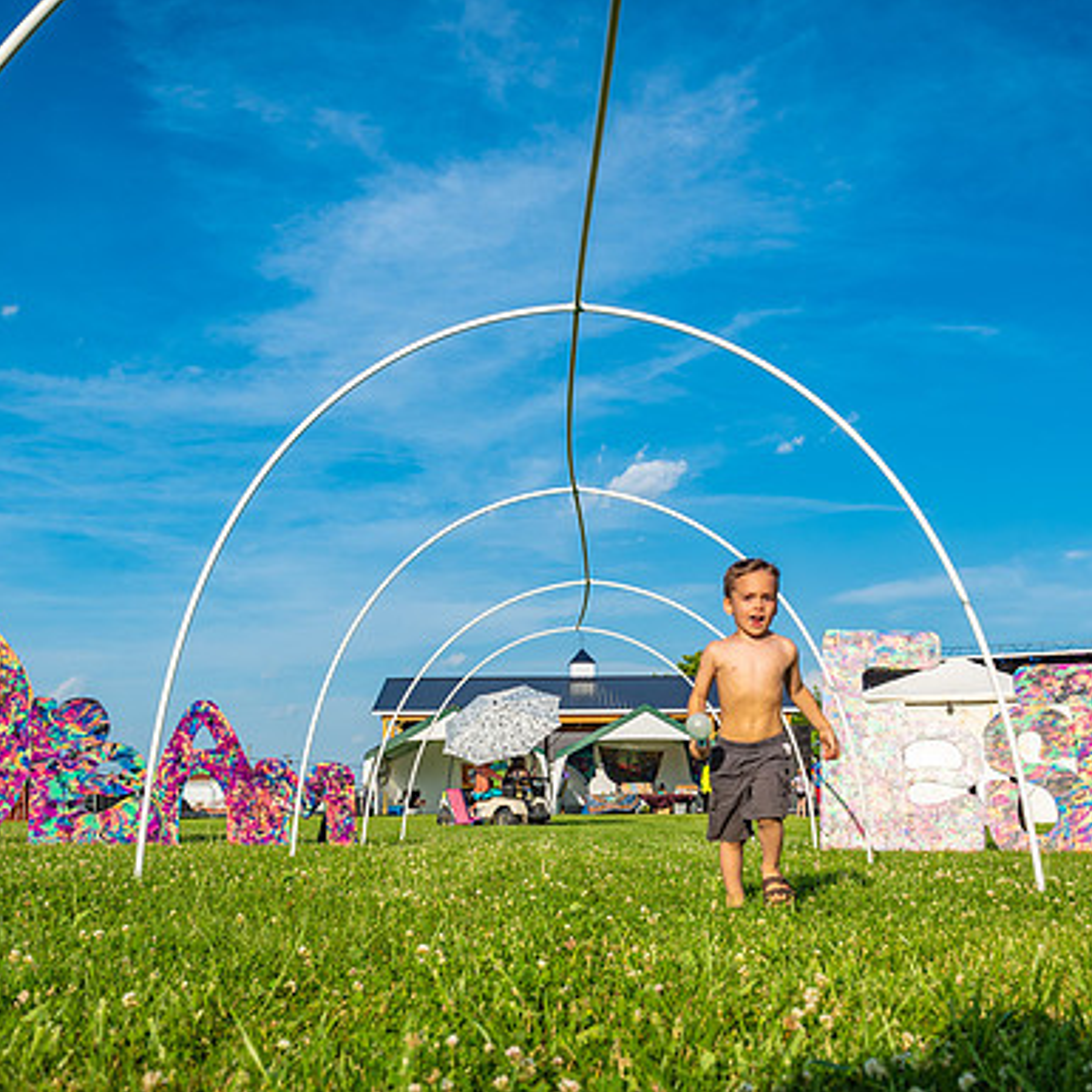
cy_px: 546
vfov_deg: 40.9
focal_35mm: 41
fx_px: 1463
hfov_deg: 40.9
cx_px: 539
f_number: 9
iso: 100
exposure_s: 1/250
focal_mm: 32
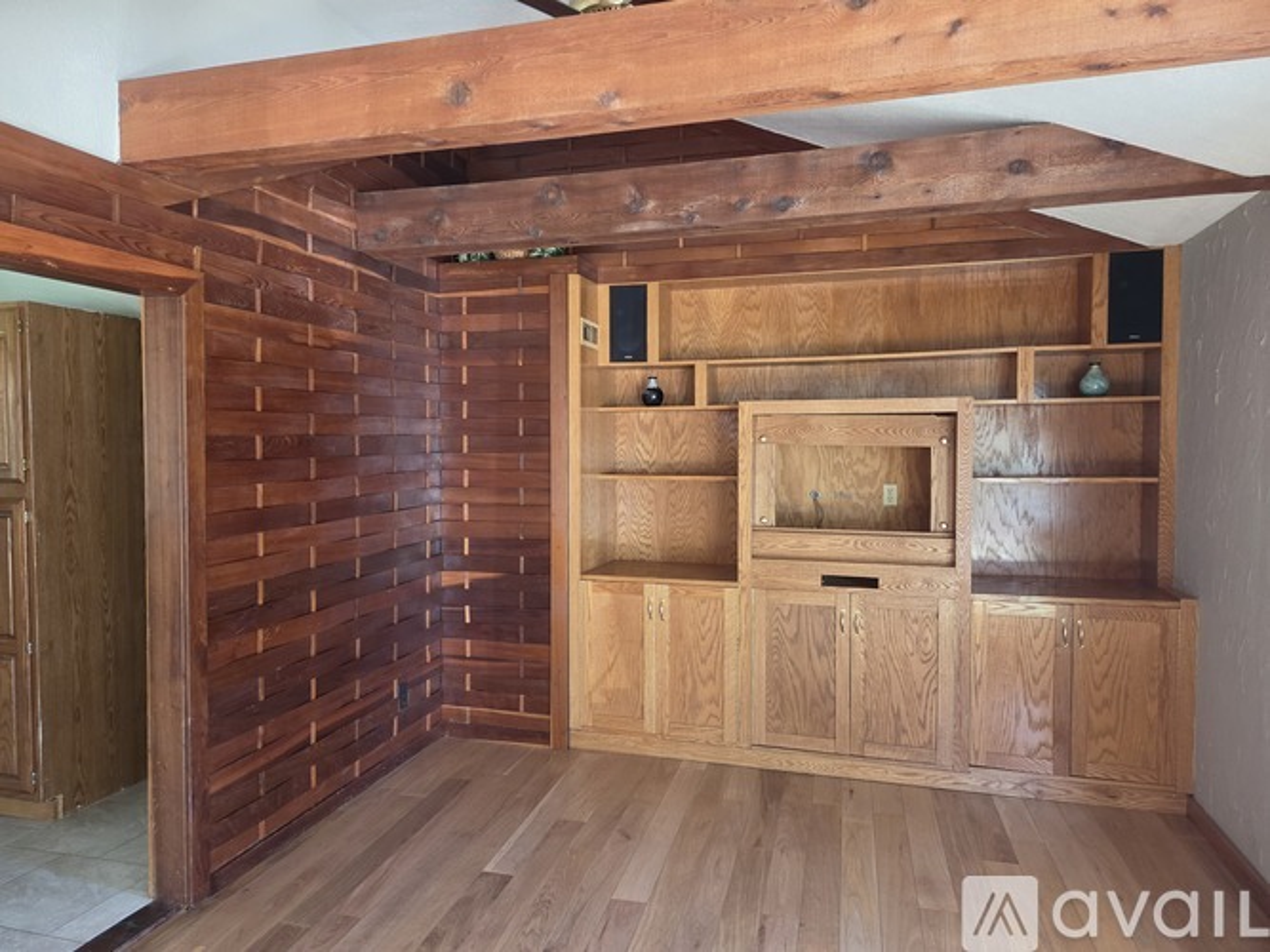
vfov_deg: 58.9
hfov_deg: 73.9
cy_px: 476
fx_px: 844
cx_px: 635
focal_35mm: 23
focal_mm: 5.4
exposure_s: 1/120
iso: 1000
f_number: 1.8
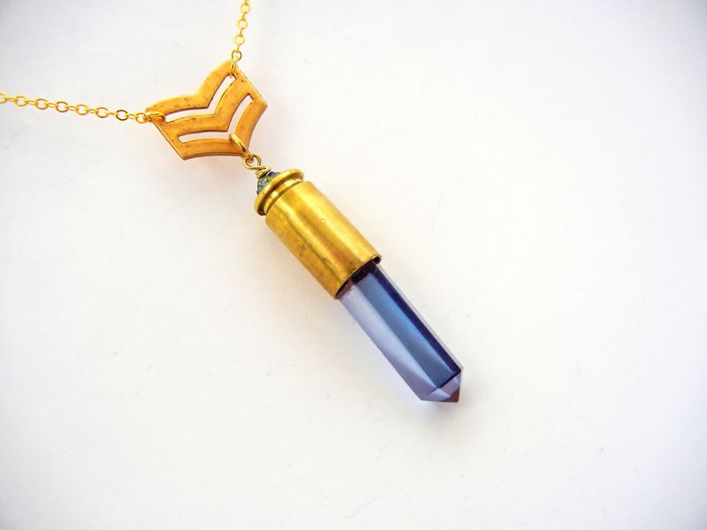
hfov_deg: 60.0
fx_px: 613
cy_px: 265
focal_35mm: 30
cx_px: 354
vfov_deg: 46.8
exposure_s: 1/30
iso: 271
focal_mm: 5.4
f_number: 3.5
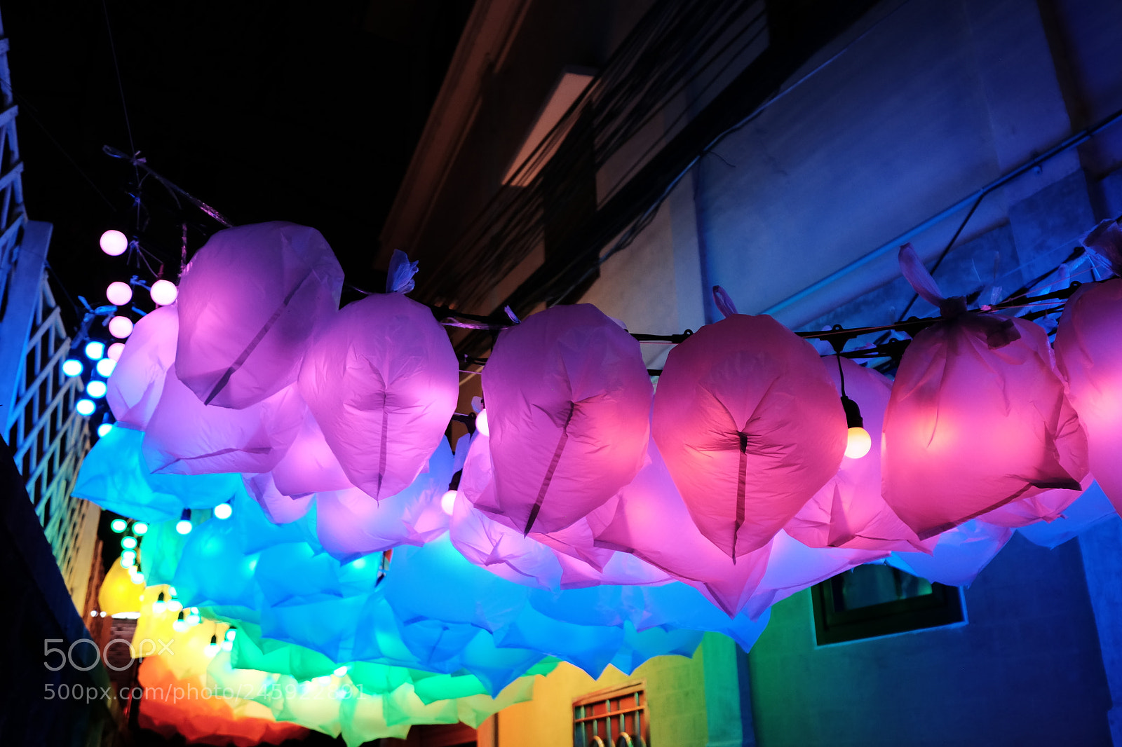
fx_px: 1028
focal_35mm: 33
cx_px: 561
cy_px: 374
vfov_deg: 40.0
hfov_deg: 57.2
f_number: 4
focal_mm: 21.9
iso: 800
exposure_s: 1/34
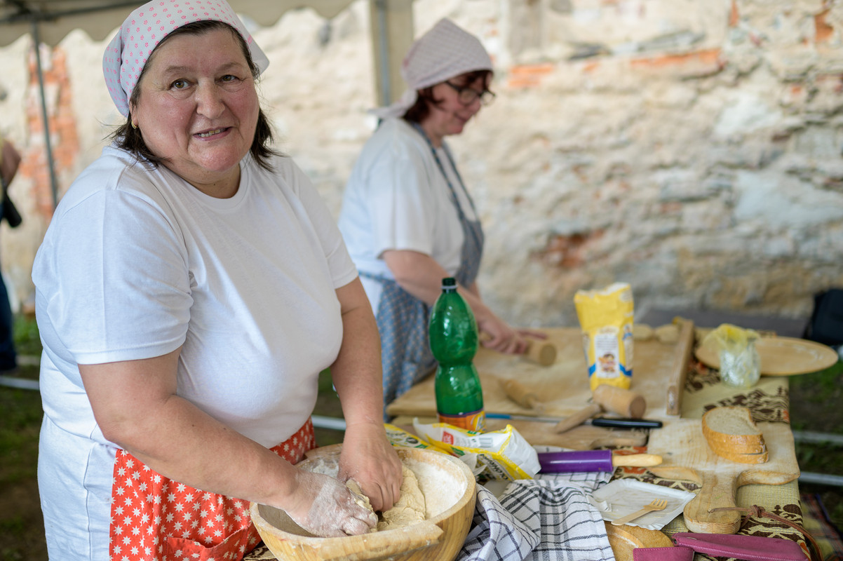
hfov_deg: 49.8
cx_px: 377
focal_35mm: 39
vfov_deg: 34.4
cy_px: 251
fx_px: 906
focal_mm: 35
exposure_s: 1/250
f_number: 1.8
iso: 100
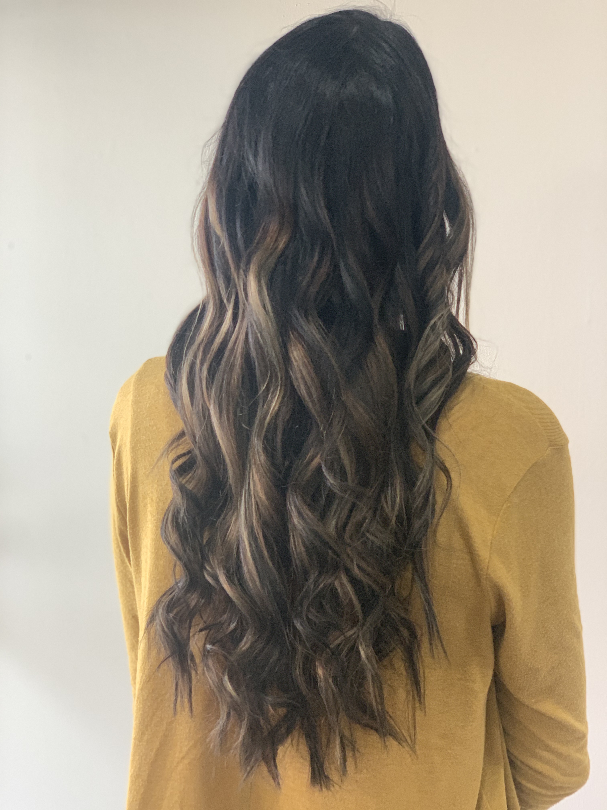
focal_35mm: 52
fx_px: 1216
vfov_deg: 36.8
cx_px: 304
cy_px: 405
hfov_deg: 28.0
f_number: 2.4
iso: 125
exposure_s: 1/74
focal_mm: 6
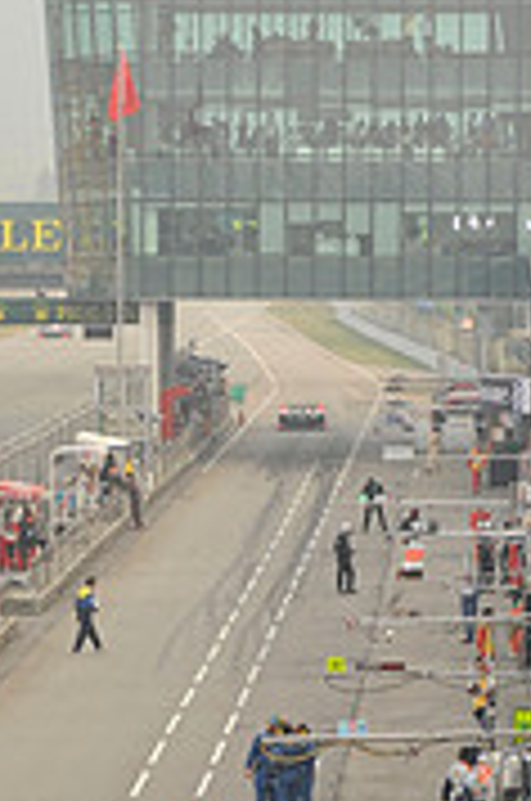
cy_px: 806
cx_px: 162
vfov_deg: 10.1
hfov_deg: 6.8
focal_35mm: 202
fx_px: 4486
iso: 250
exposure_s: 1/250
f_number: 4
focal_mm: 62
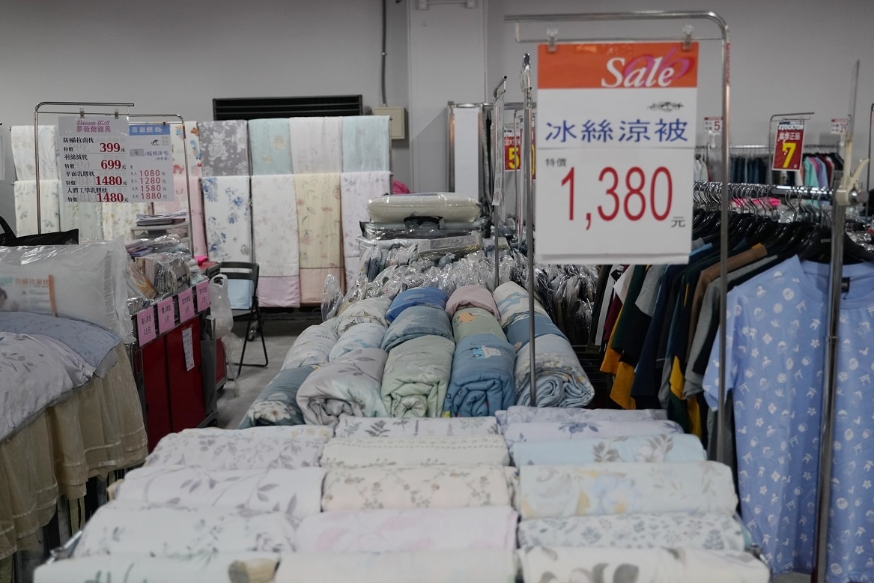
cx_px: 438
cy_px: 291
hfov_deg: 53.1
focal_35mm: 36
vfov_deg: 36.9
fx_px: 874
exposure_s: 1/160
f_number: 2.8
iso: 2000
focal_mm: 35
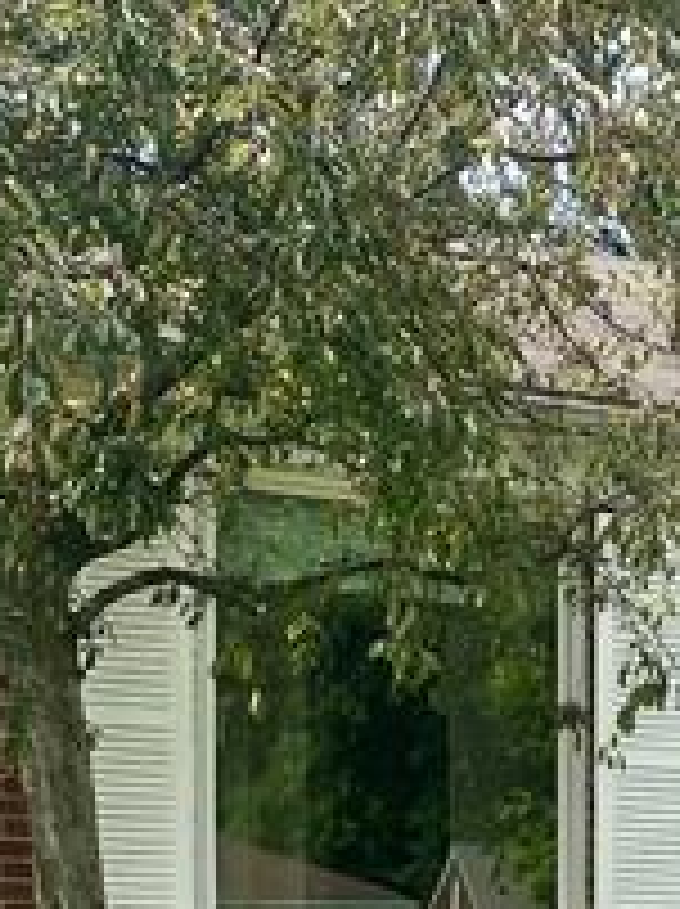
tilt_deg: -3.3
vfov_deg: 18.3
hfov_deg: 13.9
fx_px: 2599
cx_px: 1040
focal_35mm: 99
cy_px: 1220
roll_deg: +0.3
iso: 32
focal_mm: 4.25
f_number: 1.8
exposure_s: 1/1701
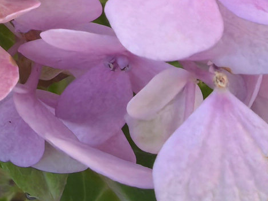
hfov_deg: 9.7
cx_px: 9
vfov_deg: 7.3
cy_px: 22
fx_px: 1571
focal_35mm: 203
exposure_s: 1/300
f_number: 4
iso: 640
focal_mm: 5.75
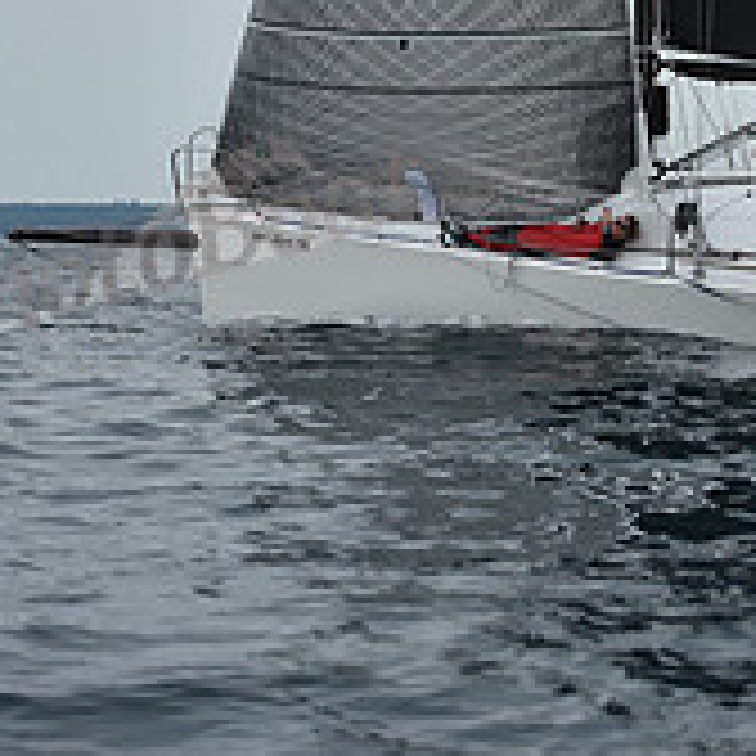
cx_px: 776
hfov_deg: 8.4
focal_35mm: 206
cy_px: -518
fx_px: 5090
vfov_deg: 8.2
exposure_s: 1/800
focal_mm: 70
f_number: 5.6
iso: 250
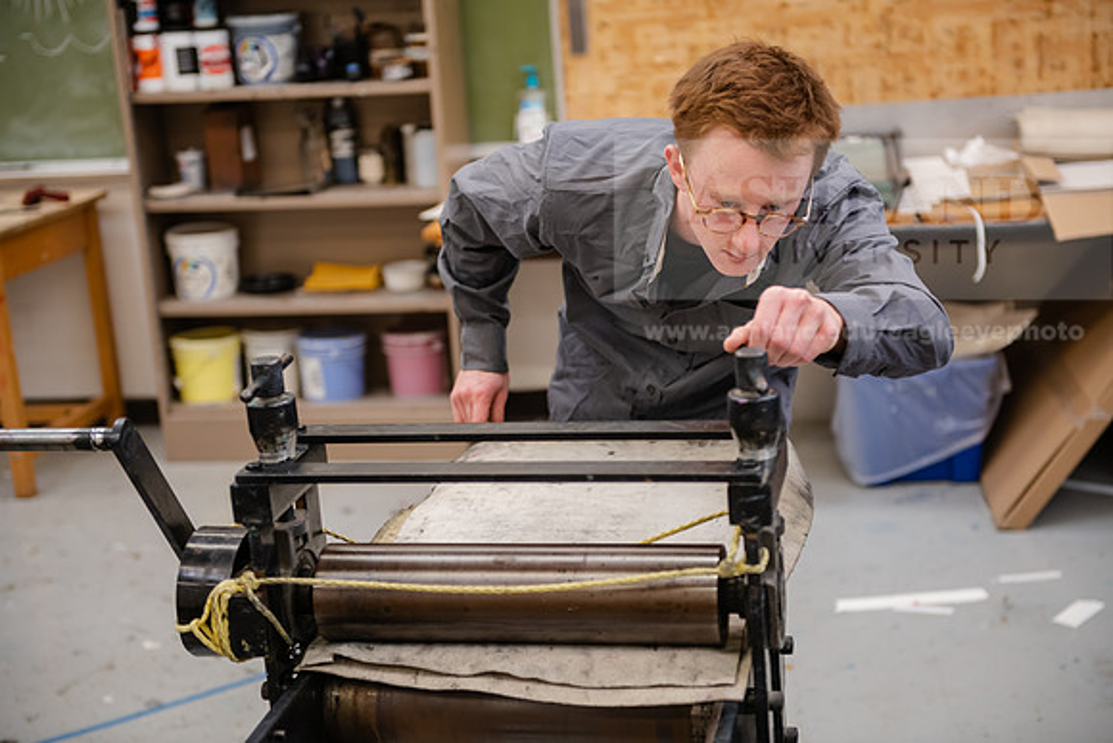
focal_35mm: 58
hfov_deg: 34.5
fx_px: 1794
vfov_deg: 23.4
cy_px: 372
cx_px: 556
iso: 640
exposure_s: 1/200
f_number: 3.2
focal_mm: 58
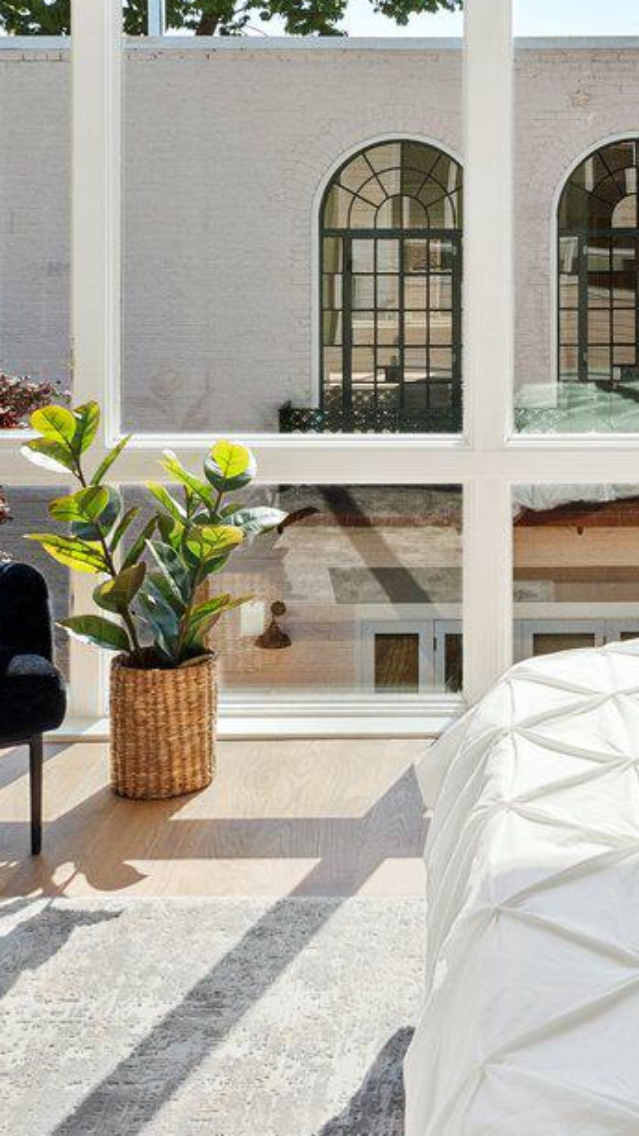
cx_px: 382
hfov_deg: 24.4
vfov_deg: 40.7
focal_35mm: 49
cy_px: 262
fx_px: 1475
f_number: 8
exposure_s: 1/320
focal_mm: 14
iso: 500
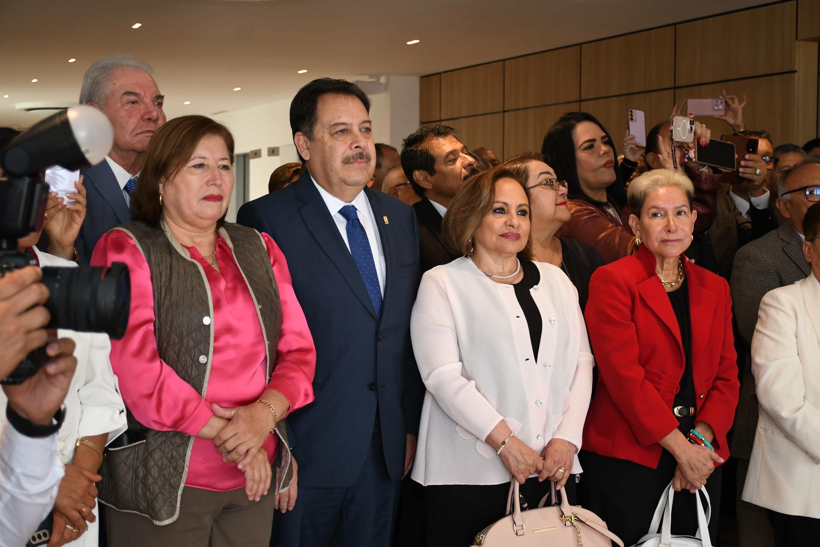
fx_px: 1298
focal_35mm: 57
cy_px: 274
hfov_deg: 35.1
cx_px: 410
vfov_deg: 23.8
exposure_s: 1/100
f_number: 4.2
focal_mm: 38
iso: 800
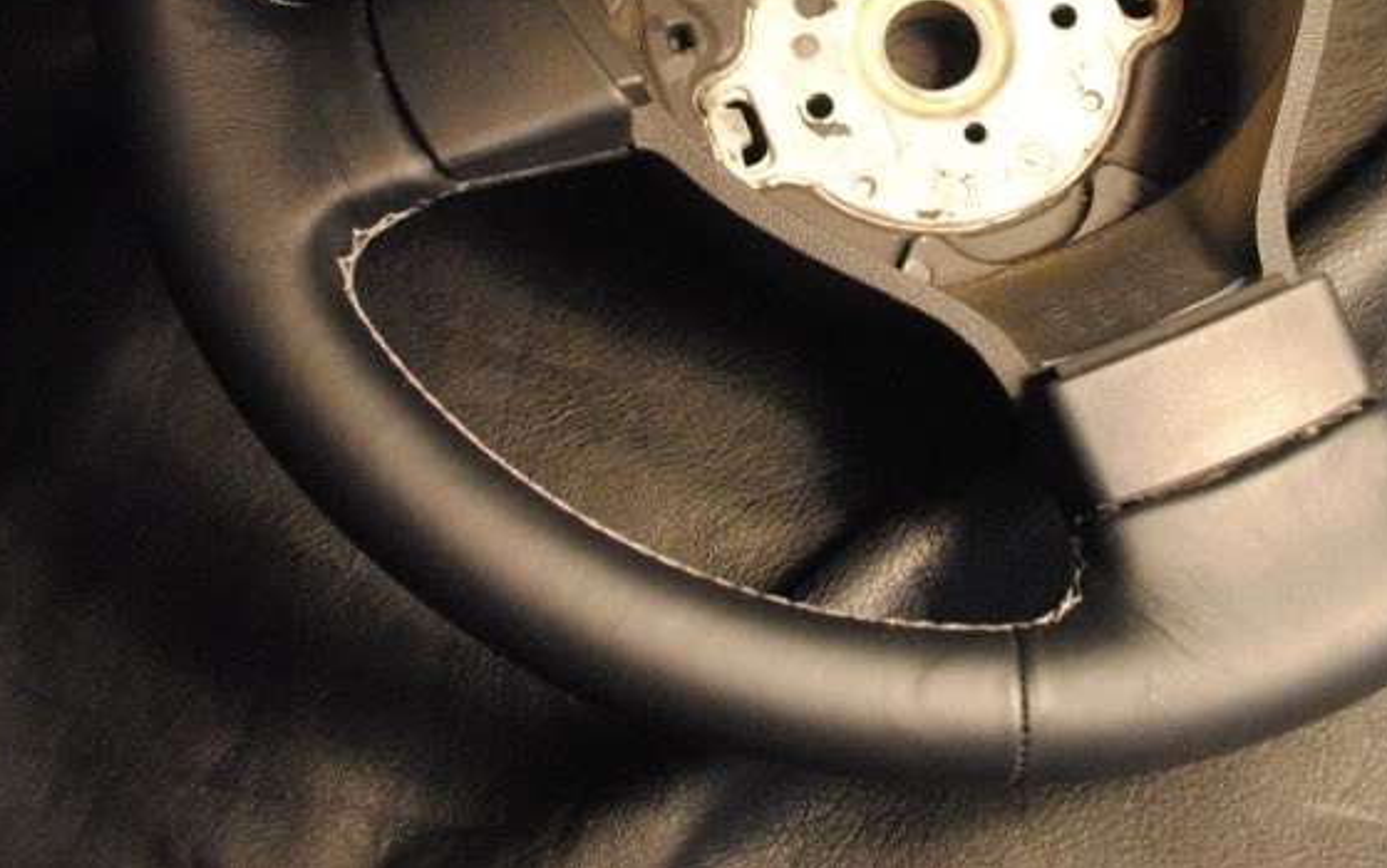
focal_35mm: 56
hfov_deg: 36.0
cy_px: 26
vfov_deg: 22.4
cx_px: 885
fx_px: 2118
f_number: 3.8
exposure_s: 1/30
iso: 1600
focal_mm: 20
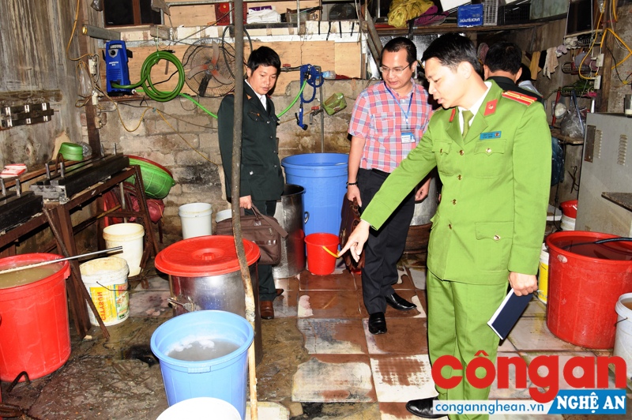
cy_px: 210
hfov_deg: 73.8
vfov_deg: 53.1
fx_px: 421
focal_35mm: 24
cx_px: 316
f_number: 4.5
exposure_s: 1/60
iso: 640
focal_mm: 24
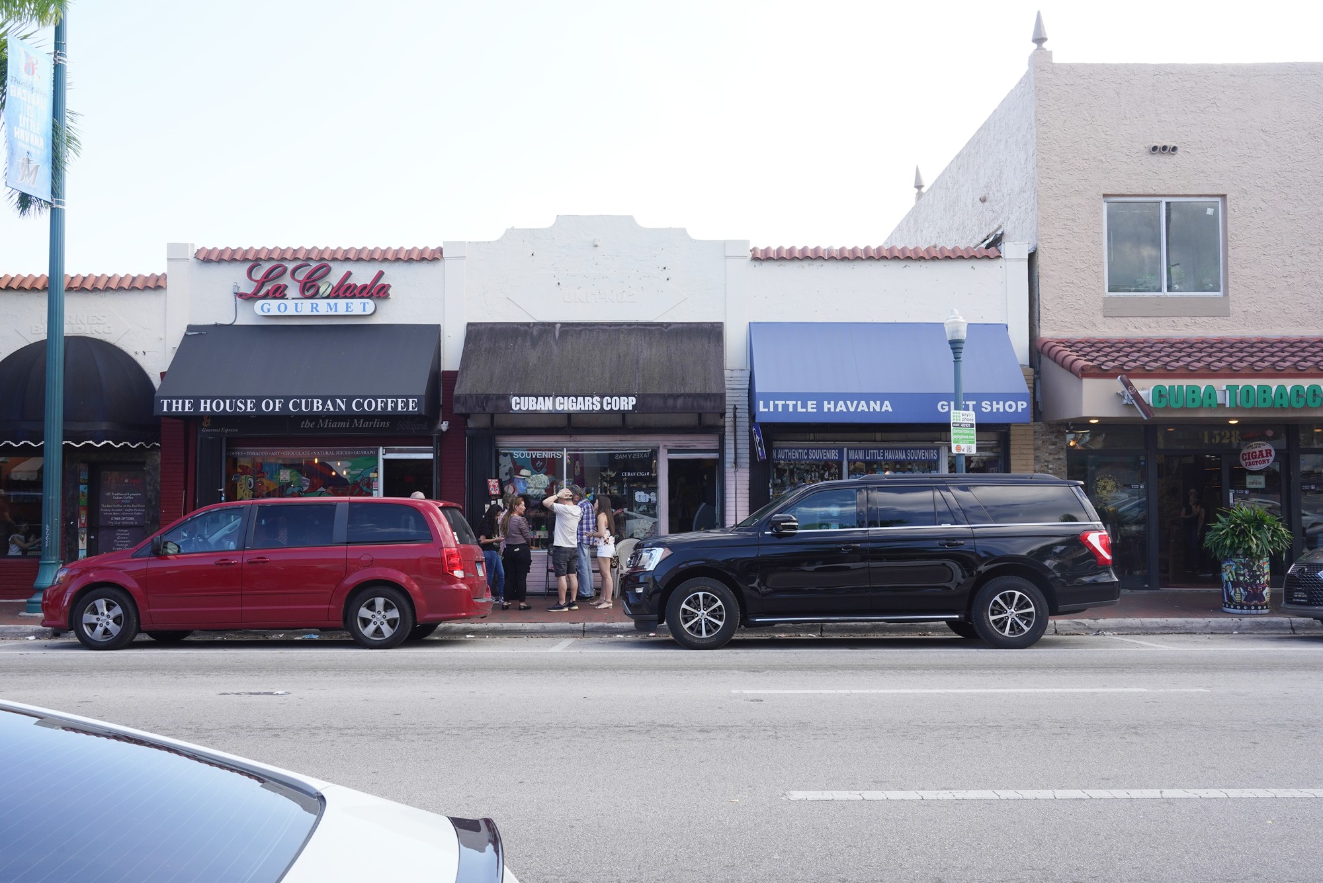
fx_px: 1176
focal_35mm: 32
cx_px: 662
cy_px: 442
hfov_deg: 58.7
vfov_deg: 41.1
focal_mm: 32
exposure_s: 1/100
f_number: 14
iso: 400
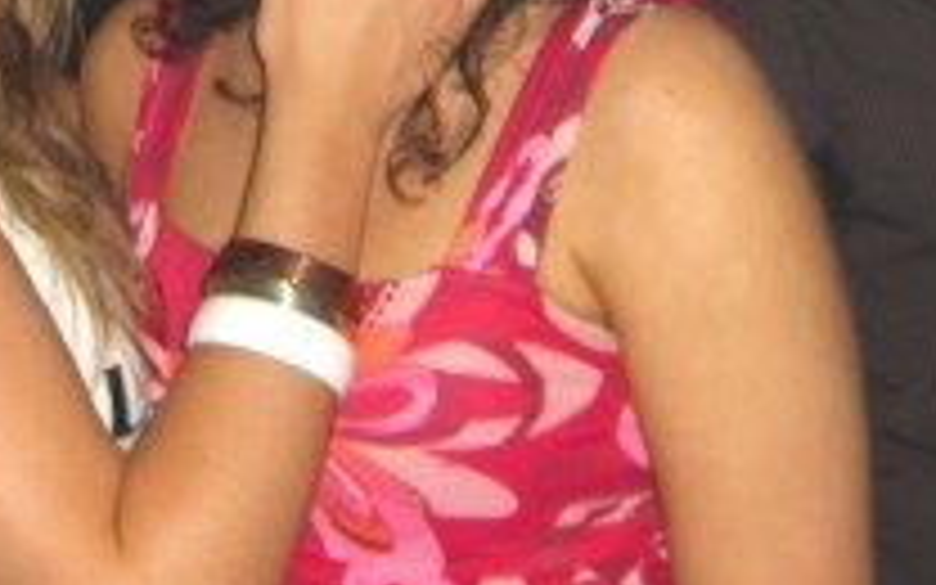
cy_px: -86
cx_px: 400
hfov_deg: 18.0
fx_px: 2959
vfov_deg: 11.1
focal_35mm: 116
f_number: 2.8
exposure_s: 1/60
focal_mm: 7.9
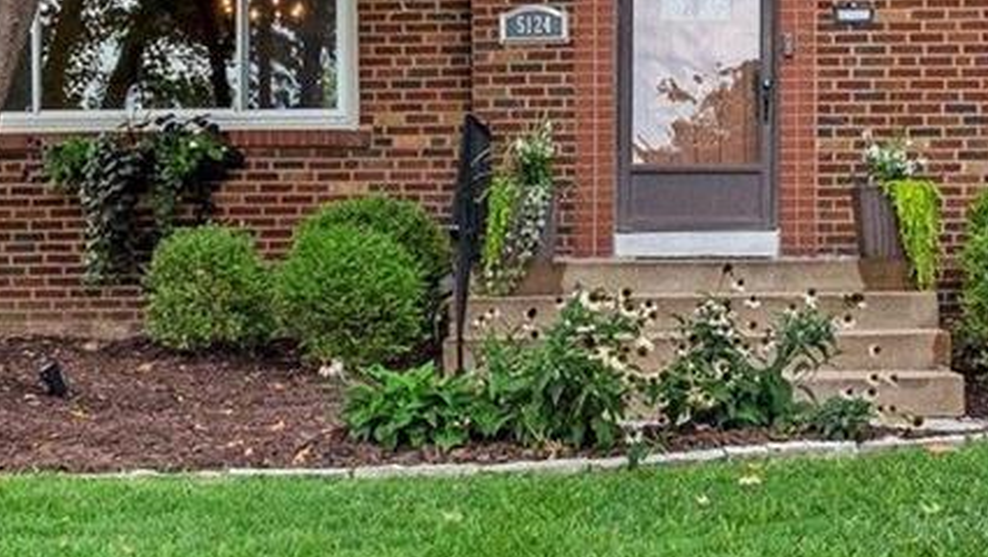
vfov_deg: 20.2
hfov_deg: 35.1
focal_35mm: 59
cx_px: 656
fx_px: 1546
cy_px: 100
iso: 400
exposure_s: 1/70
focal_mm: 10
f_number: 7.1
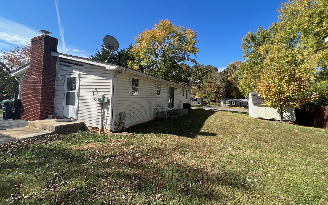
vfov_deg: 74.4
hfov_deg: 101.4
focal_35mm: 15
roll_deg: -1.6
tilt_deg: +2.4
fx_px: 134
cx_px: 158
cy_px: 88
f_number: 1.8
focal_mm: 1.57
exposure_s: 1/1074
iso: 32
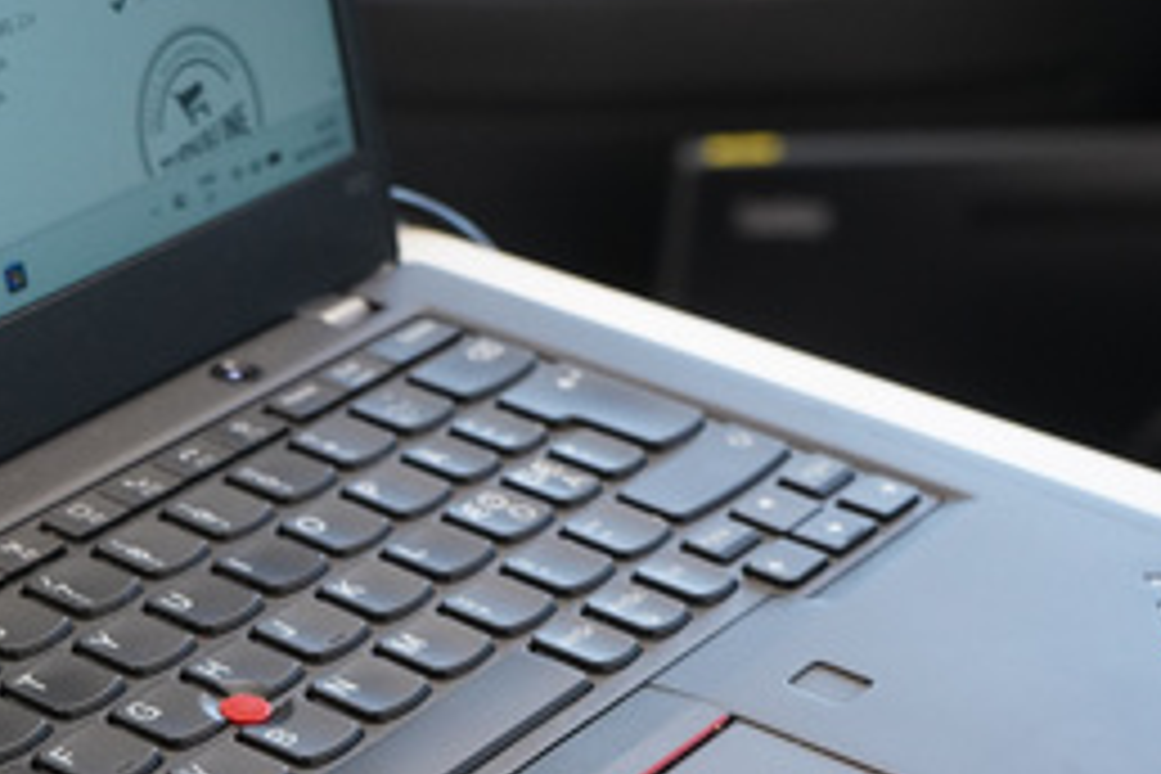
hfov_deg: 17.8
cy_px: 846
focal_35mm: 114
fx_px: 3676
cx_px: 198
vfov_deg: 11.8
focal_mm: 49
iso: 2500
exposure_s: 1/100
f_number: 7.1
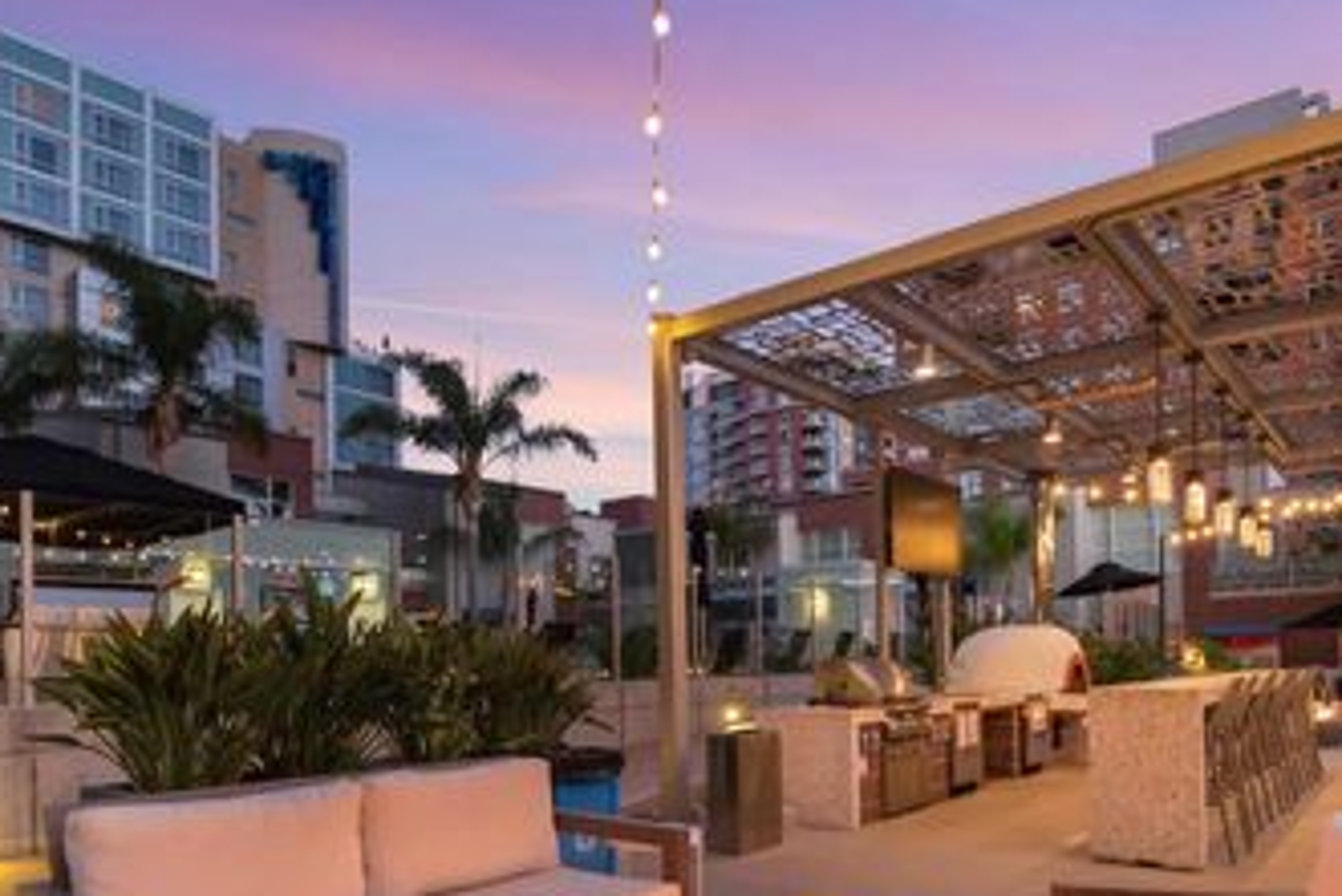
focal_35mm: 22
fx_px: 820
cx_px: 661
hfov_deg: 78.6
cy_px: 651
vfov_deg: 55.1
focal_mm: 7
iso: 3200
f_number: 5
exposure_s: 1/40
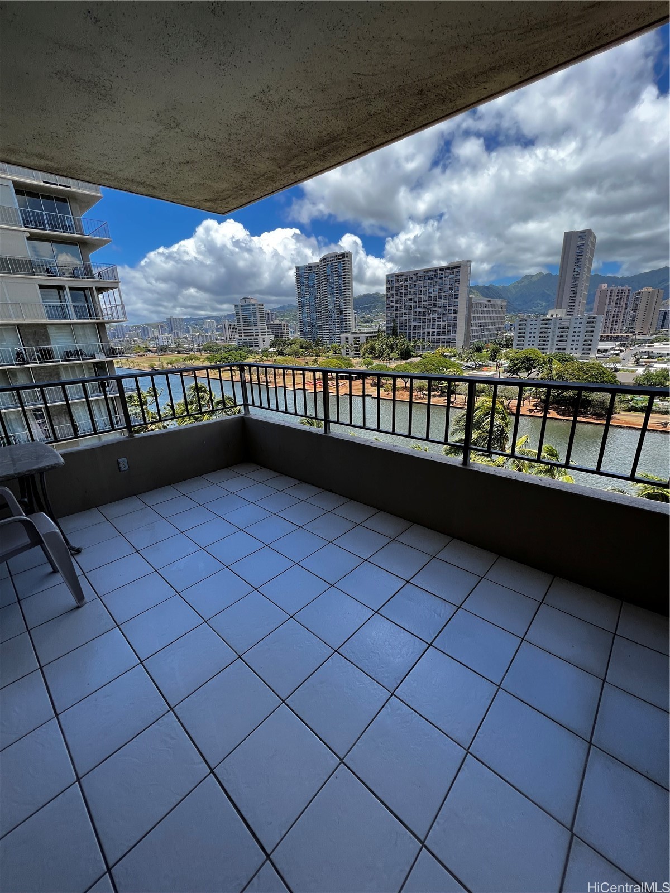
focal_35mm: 13
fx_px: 335
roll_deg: +3.1
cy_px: 446
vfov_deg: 106.2
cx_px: 335
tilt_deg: -14.5
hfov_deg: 89.9
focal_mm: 1.57
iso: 32
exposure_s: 1/664
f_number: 1.8
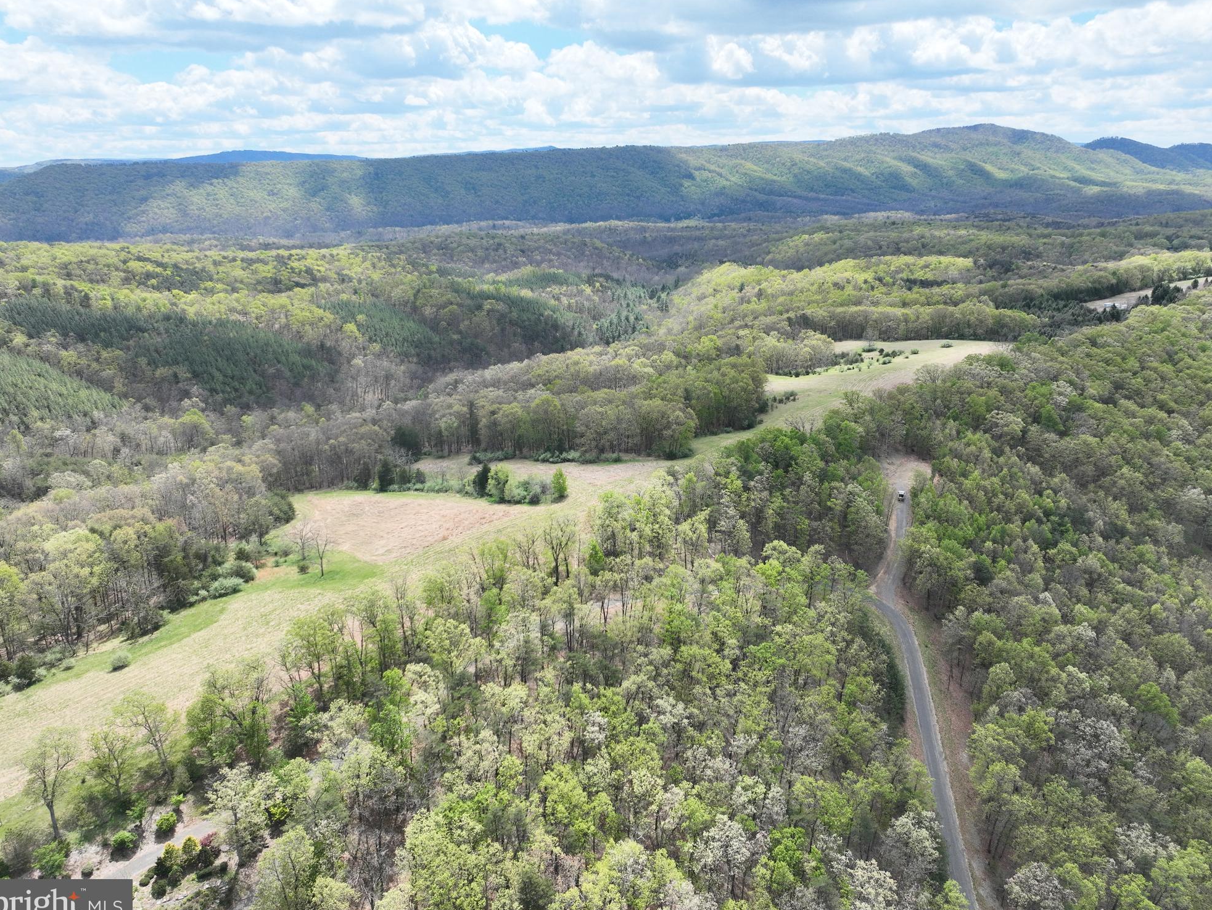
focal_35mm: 25
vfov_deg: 54.9
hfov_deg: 69.4
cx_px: 611
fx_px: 875
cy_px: 456
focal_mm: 12.29
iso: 370
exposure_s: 1/2500
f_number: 2.8
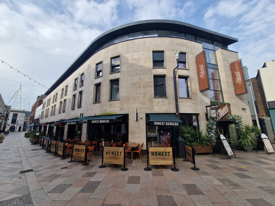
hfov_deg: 106.2
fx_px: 103
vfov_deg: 89.9
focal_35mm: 13
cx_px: 138
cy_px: 103
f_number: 2.2
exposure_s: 1/1132
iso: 50
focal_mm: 2.2
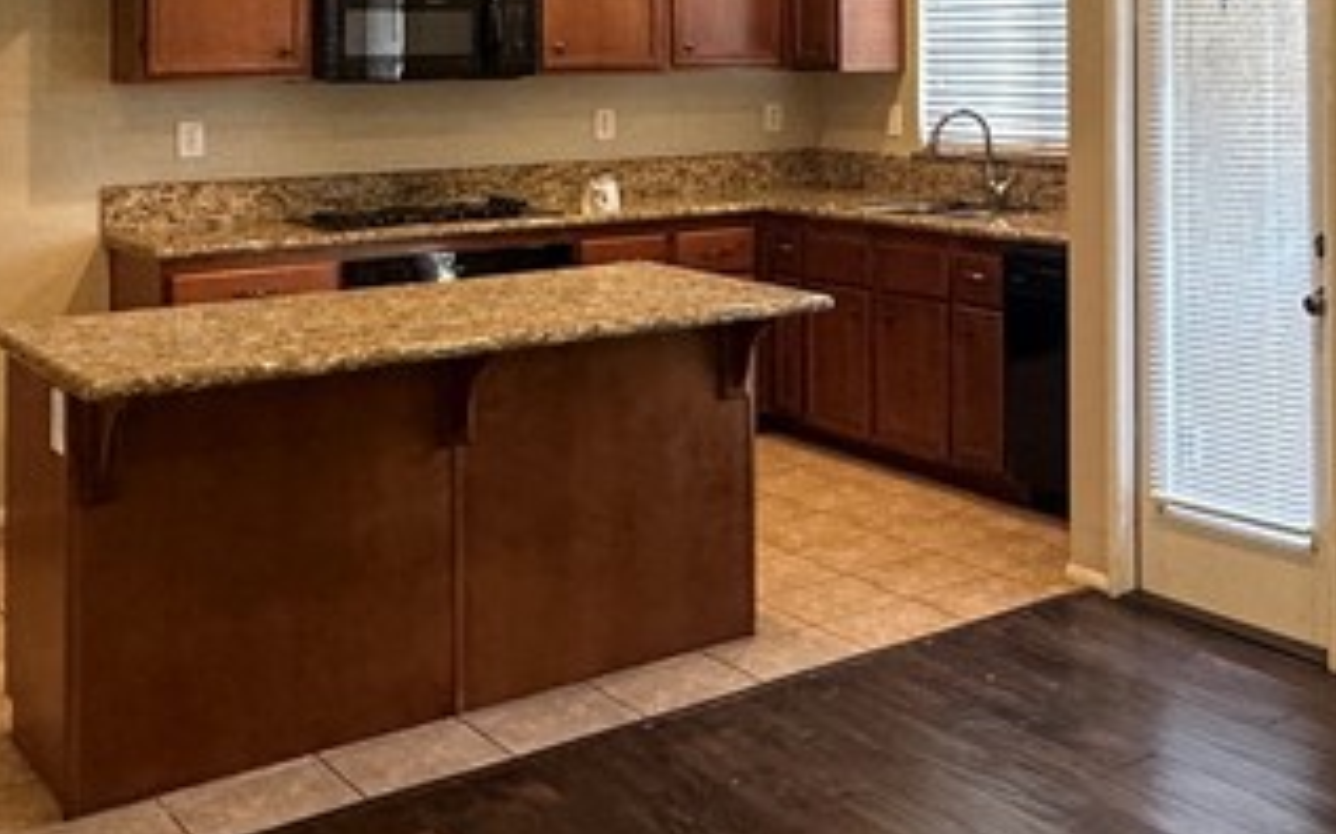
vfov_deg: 25.6
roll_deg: +0.4
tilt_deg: +3.0
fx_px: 1747
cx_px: 1176
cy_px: 8
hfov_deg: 39.2
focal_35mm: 48
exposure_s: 1/120
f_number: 2.2
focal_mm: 2.22
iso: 160
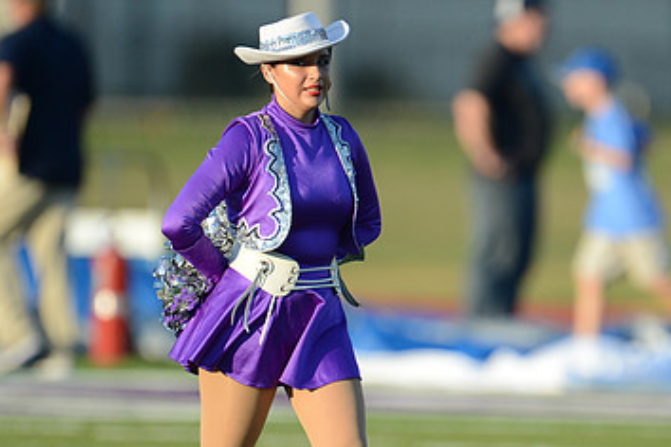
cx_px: 375
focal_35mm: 902
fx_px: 16811
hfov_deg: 2.3
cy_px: 331
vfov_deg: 1.5
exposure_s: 1/4000
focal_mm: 550
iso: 800
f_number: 4
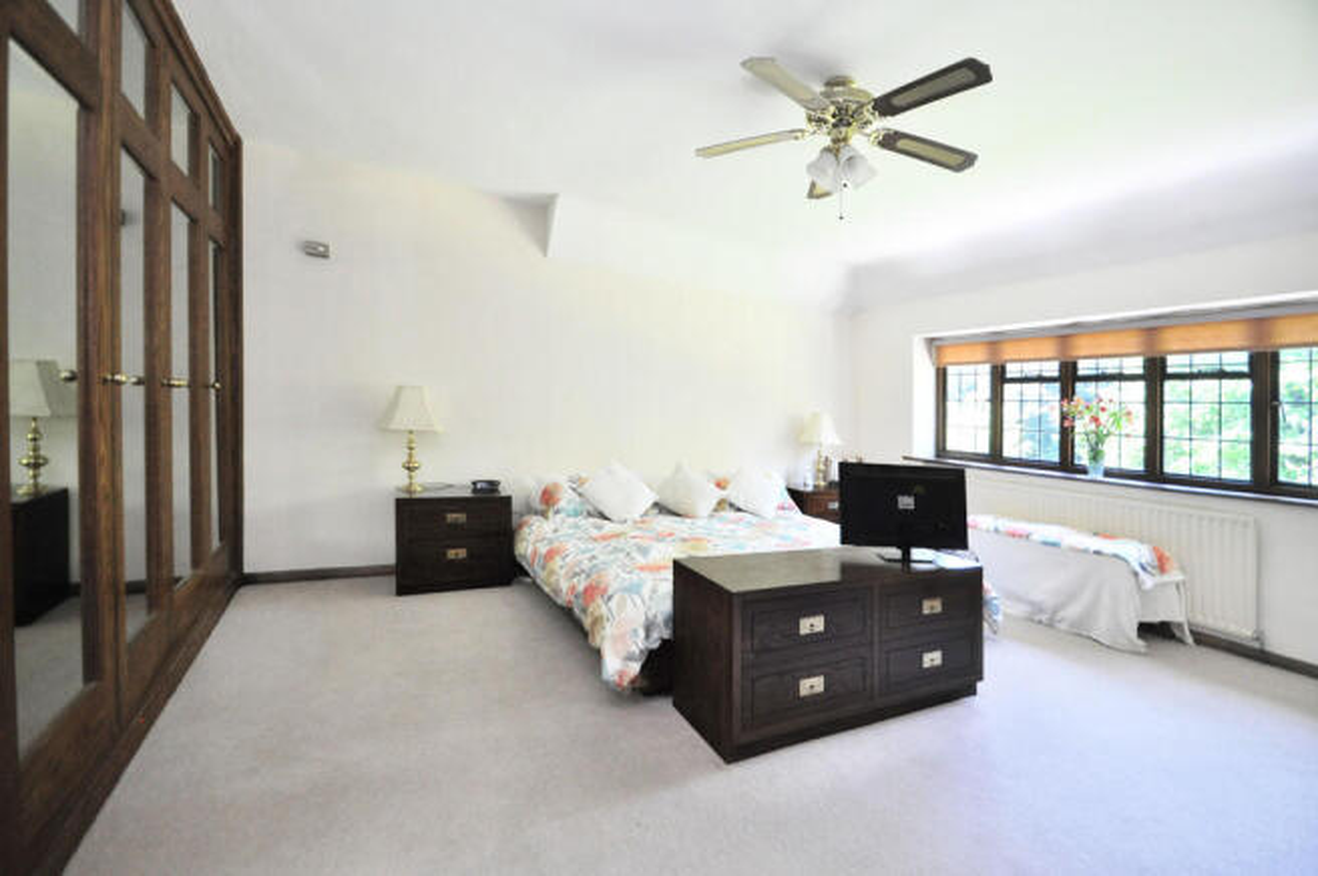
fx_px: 549
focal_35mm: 15
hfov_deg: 100.4
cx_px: 659
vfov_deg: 77.2
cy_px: 438
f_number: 3.5
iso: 800
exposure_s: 1/30
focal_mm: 10
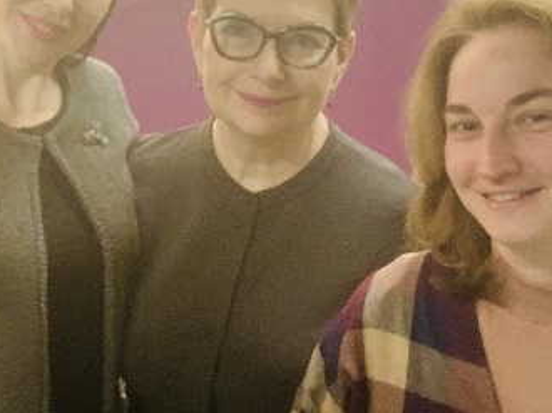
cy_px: 77
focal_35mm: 97
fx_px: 1546
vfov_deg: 15.1
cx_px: 50
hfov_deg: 19.8
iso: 200
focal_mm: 2.87
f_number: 2.2
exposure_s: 1/60
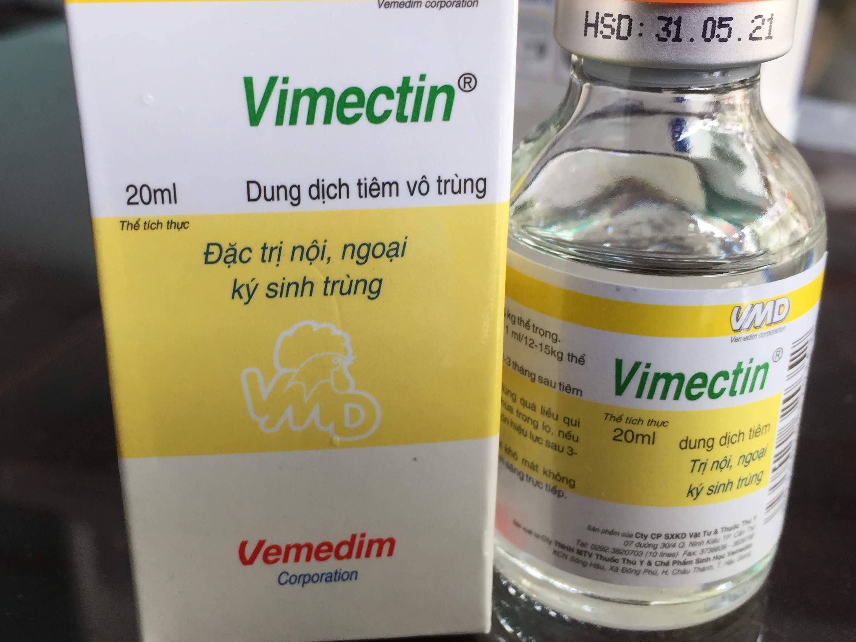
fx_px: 989
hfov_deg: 46.8
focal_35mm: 40
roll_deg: -0.3
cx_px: 406
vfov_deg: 35.9
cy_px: 268
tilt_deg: -19.5
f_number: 2.2
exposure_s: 1/50
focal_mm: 4.15
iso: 40
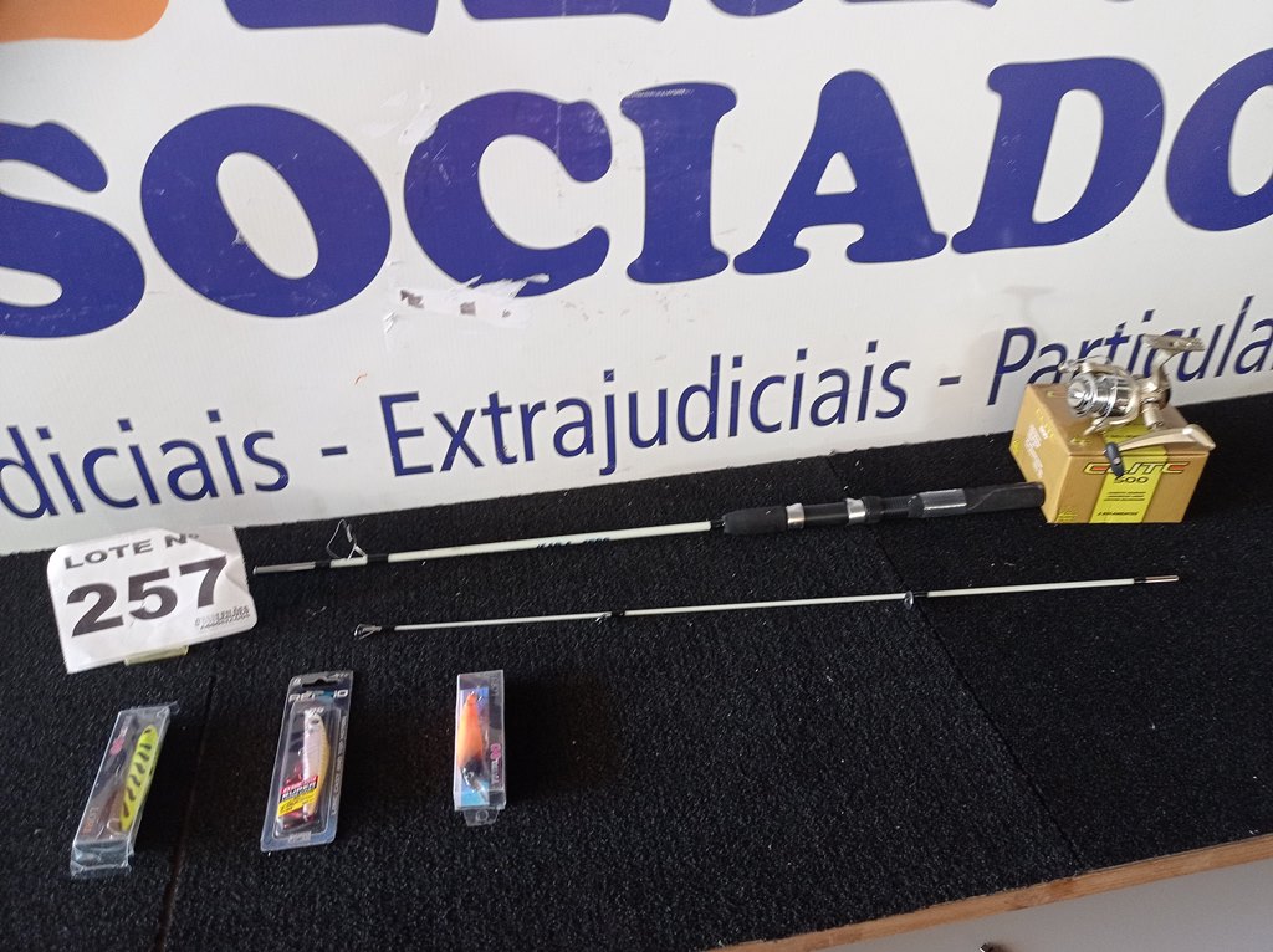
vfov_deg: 49.7
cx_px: 636
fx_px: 1029
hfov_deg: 63.5
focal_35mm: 28
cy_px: 476
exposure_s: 1/30
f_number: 1.79
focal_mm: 4.7
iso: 292
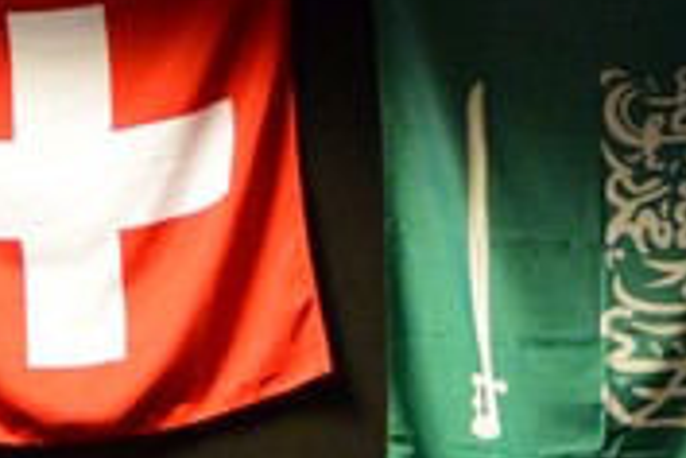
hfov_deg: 6.8
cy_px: 953
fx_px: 5771
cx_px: 446
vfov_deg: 4.5
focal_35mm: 303
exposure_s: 1/250
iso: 3200
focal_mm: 35
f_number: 1.8
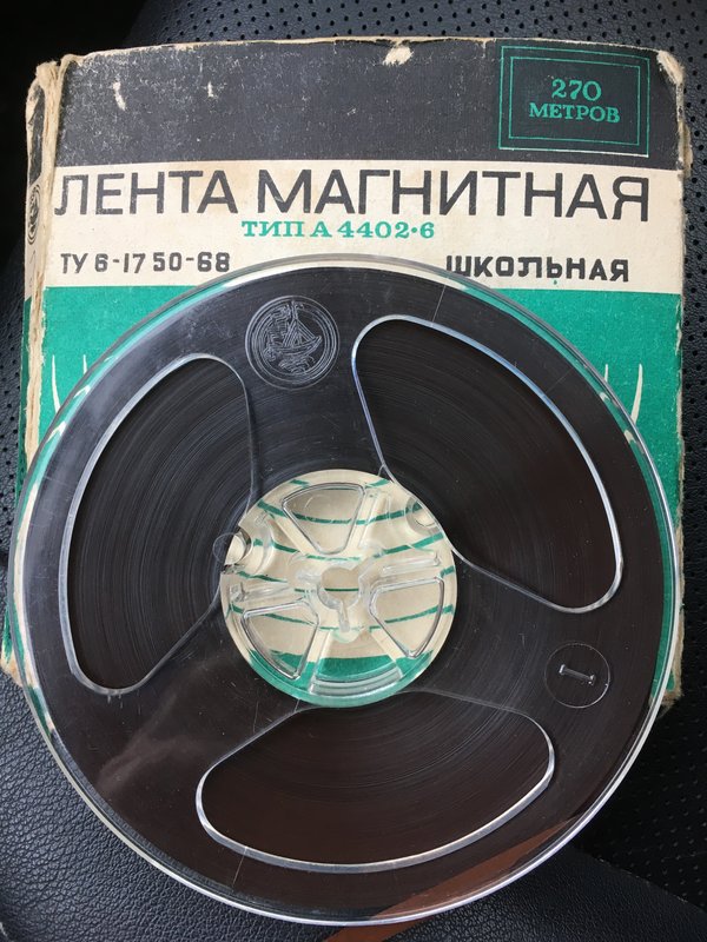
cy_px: 471
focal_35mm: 29
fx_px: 790
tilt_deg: -70.2
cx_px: 354
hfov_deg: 48.2
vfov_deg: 61.7
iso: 32
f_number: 2.2
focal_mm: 4.15
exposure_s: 1/33
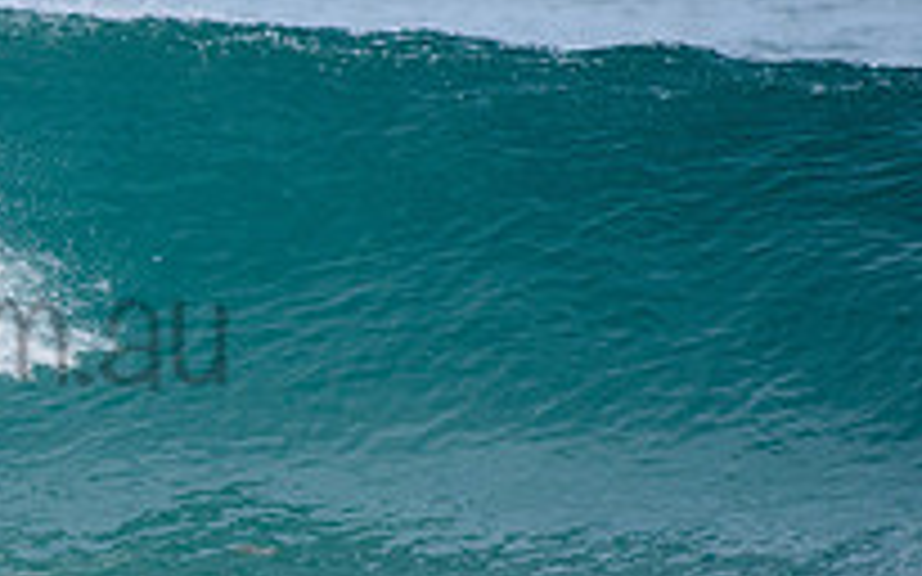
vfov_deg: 0.9
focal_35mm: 1441
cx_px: -247
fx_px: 36199
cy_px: 281
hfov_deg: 1.5
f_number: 5.6
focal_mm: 500
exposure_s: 1/2000
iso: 250
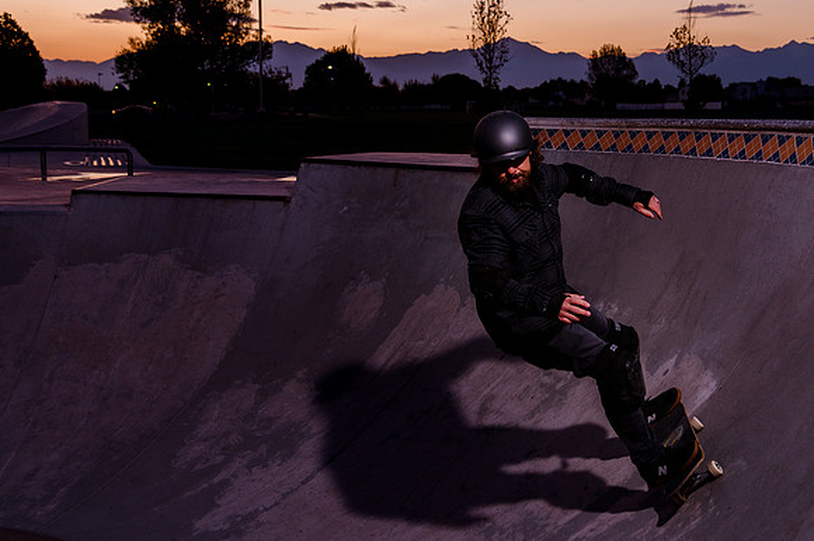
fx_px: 966
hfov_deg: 45.6
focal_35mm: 43
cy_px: 236
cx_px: 441
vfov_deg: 31.3
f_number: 4
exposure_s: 1/160
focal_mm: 35
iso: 500
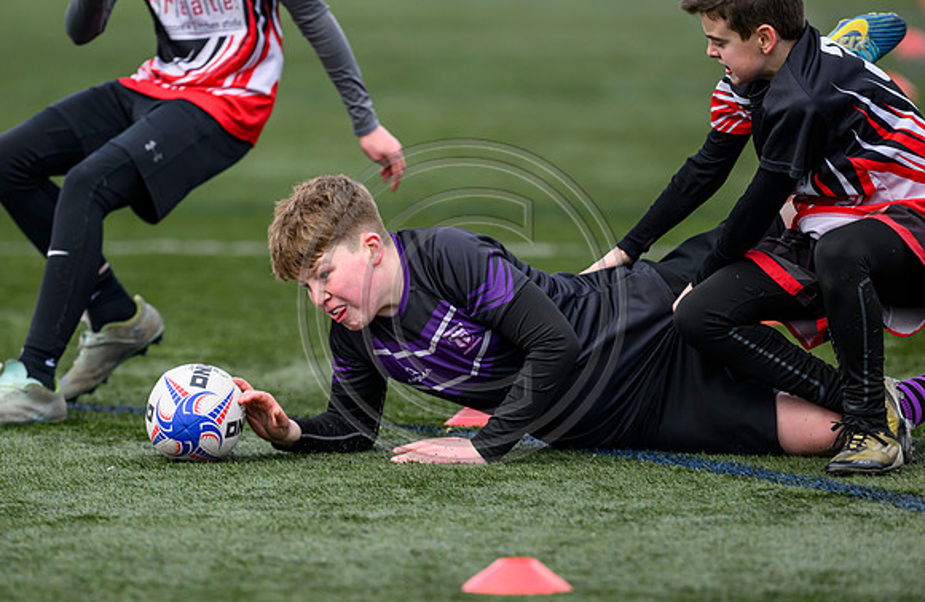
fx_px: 11688
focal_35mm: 458
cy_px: 351
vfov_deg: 2.9
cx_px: 399
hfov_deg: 4.5
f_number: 3.5
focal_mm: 400
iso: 500
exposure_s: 1/1600
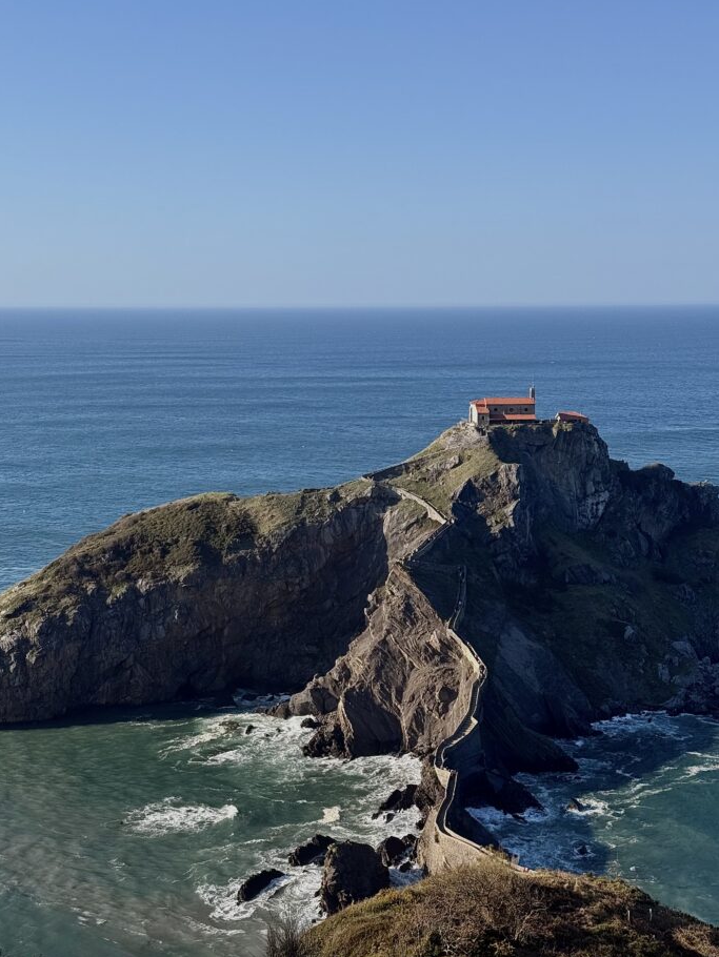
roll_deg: +0.4
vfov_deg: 35.5
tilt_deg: -8.0
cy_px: 532
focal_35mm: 54
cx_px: 351
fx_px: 1495
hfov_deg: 27.0
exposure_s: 1/2667
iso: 80
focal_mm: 6.76
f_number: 1.78
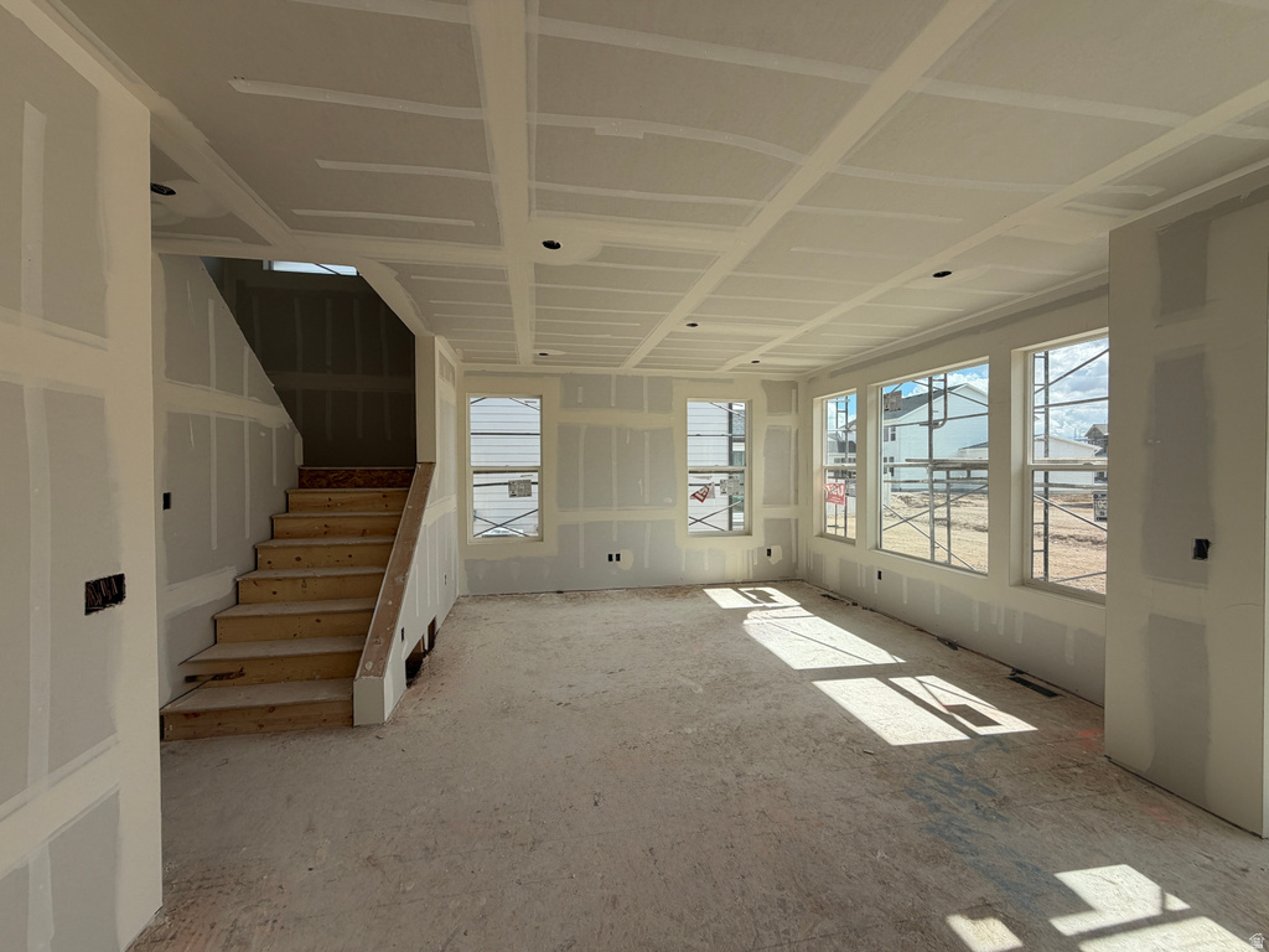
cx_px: 634
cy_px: 476
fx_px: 513
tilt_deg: -1.3
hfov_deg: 102.1
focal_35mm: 14
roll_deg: -0.1
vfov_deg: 85.7
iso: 40
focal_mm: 2.22
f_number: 2.2
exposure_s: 1/579
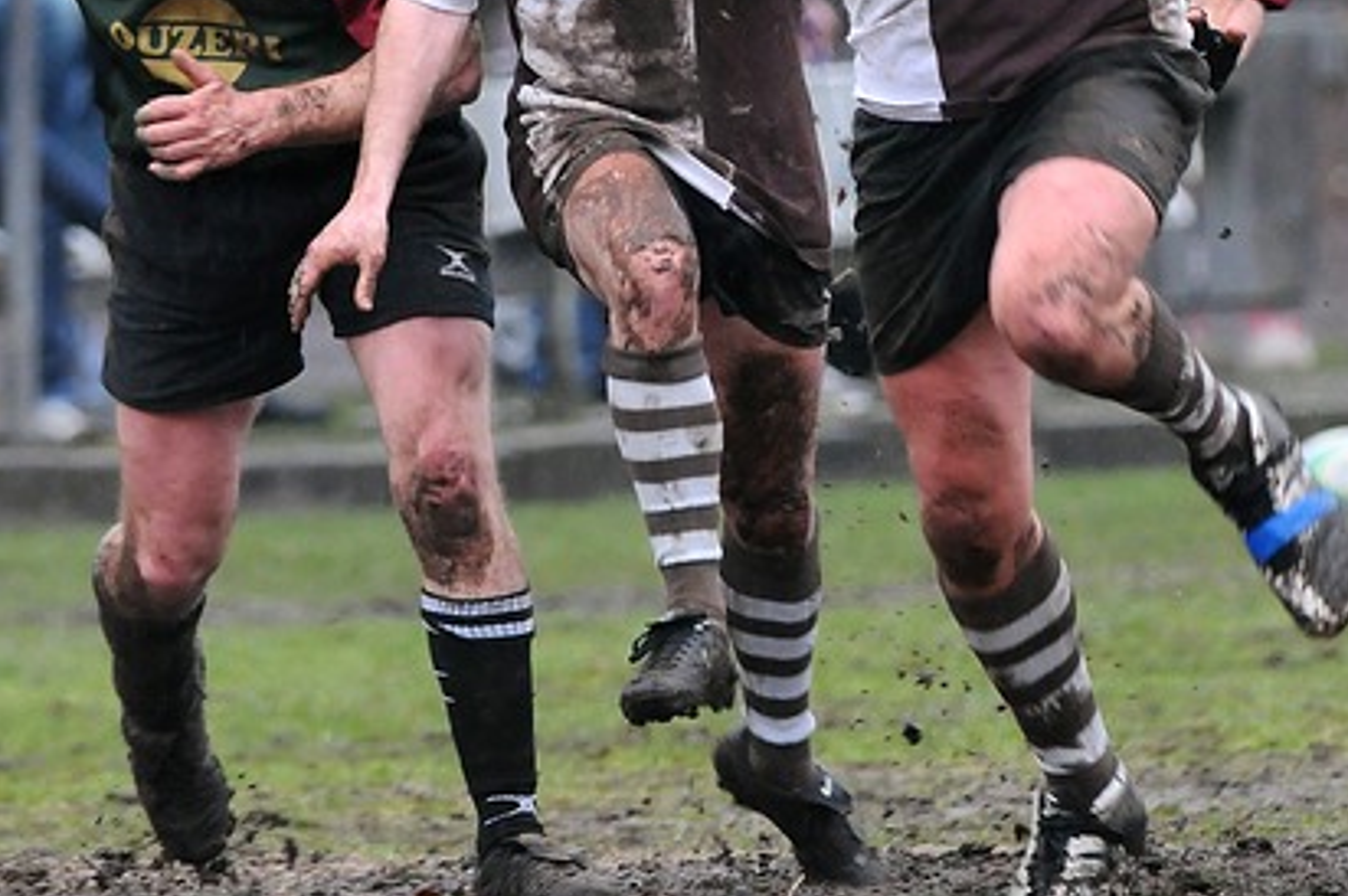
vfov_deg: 1.5
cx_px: 995
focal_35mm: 918
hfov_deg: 2.2
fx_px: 34346
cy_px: 46
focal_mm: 280
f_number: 4
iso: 1000
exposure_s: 1/250
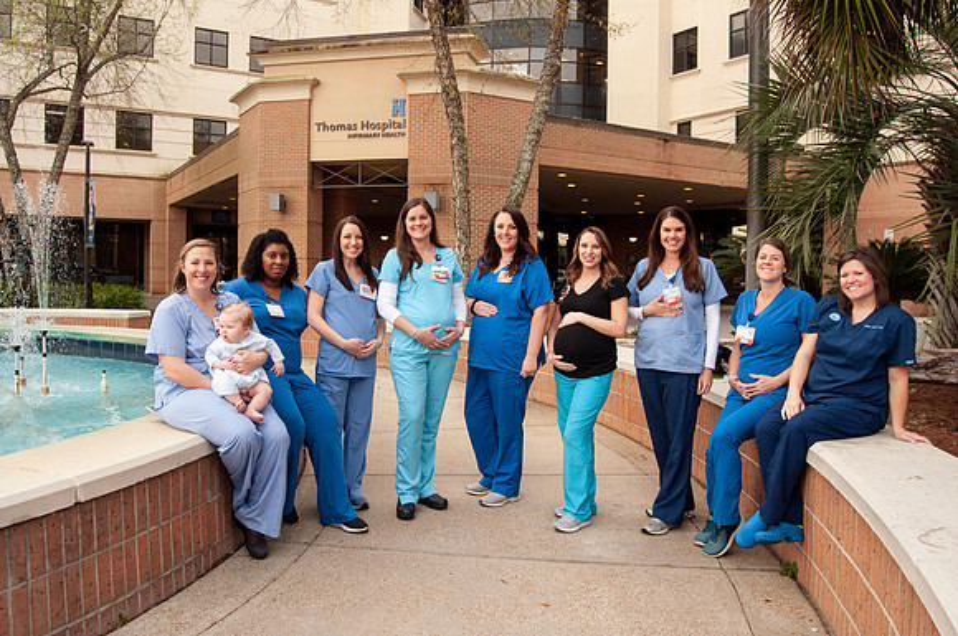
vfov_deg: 47.8
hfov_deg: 67.5
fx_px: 717
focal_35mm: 27
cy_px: 318
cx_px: 479
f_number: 9
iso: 400
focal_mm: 18
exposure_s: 1/200
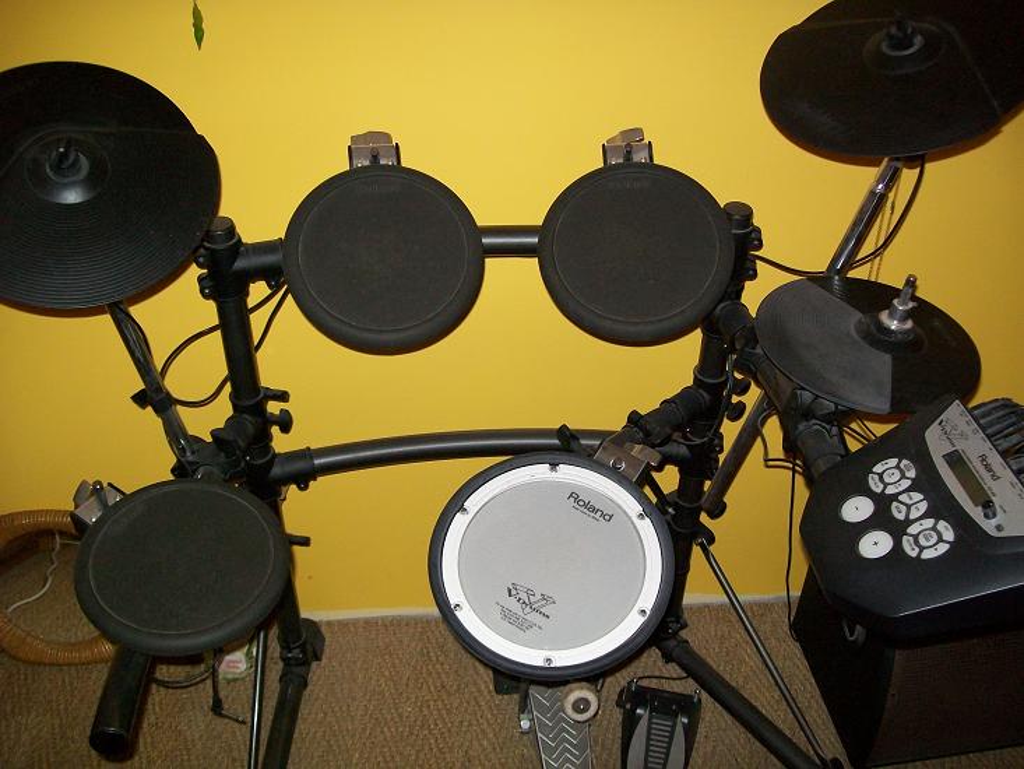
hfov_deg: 53.9
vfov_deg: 41.8
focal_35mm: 34
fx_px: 1006
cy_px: 384
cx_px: 512
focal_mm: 6.1
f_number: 2.7
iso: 160
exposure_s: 1/60
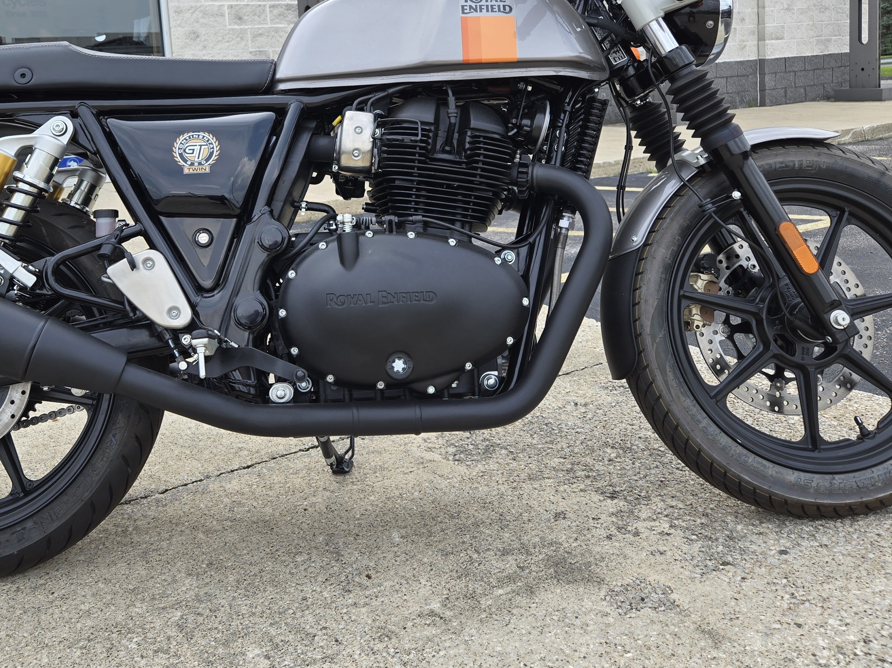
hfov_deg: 52.0
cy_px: 190
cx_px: 331
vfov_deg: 39.9
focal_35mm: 35
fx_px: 902
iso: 25
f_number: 1.8
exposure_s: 1/609
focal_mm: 5.4
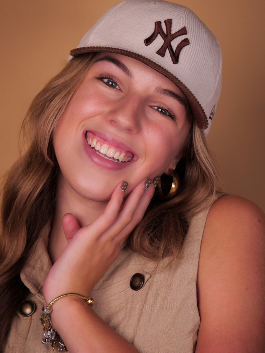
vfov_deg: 9.9
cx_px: 132
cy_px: 176
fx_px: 2039
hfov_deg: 7.4
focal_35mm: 200
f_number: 4
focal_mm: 100
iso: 320
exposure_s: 1/160
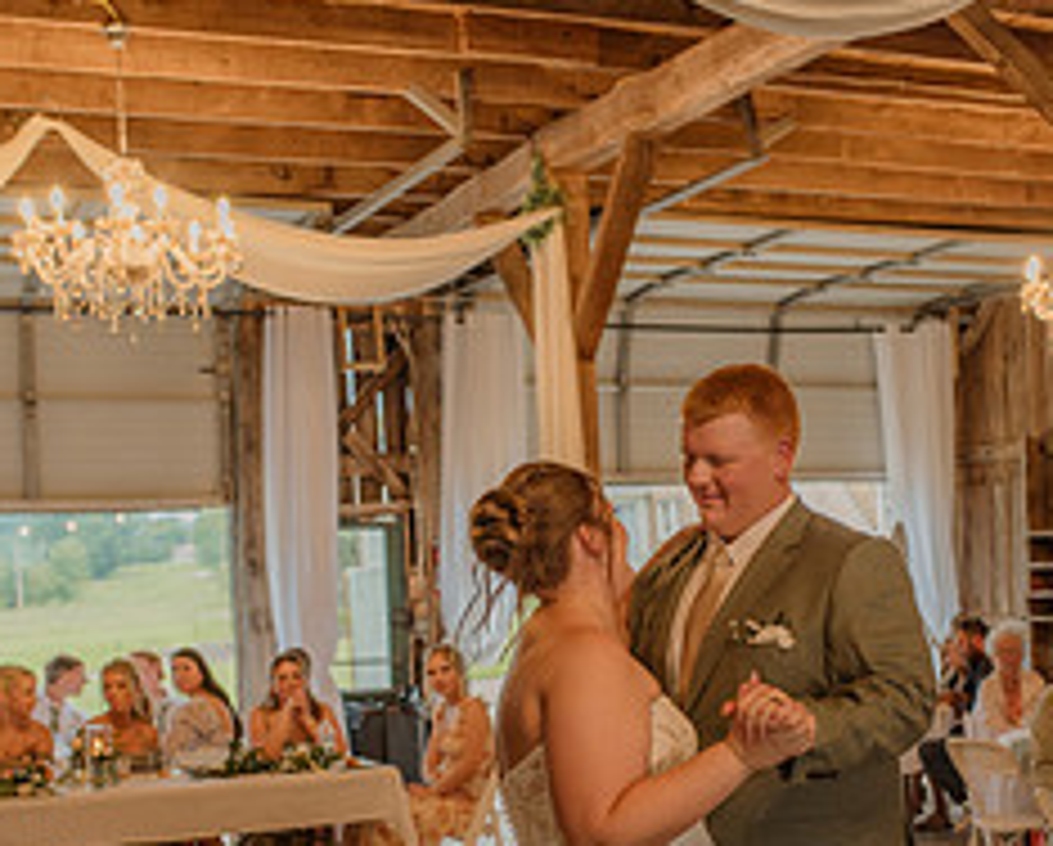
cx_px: 614
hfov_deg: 29.9
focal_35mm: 63
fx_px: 1967
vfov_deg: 24.0
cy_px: 648
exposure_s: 1/200
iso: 640
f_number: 2.5
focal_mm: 35
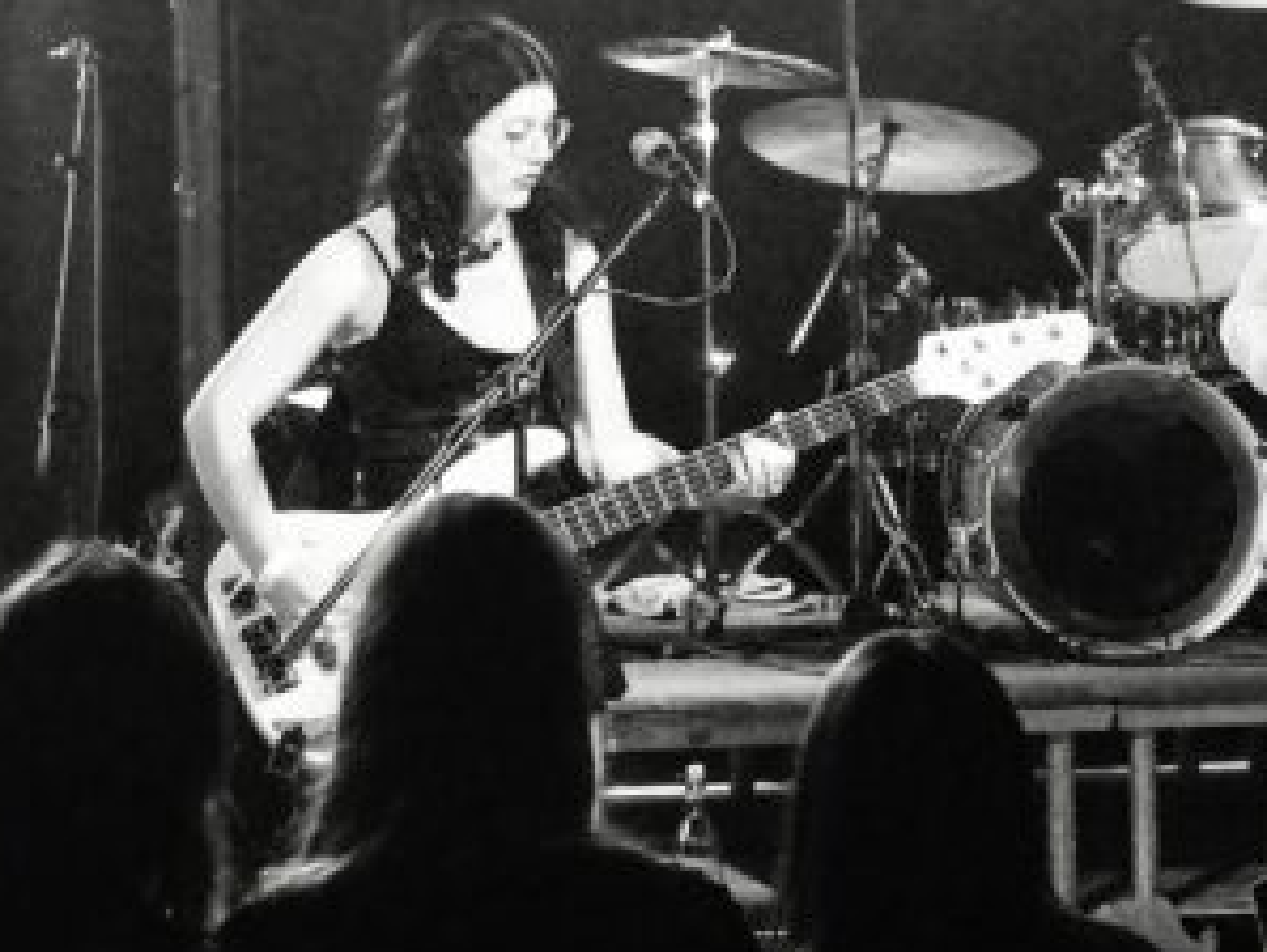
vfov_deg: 11.2
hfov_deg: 14.9
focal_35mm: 132
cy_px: 219
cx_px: 370
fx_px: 4835
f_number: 2.8
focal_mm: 26
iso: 6400
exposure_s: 1/60
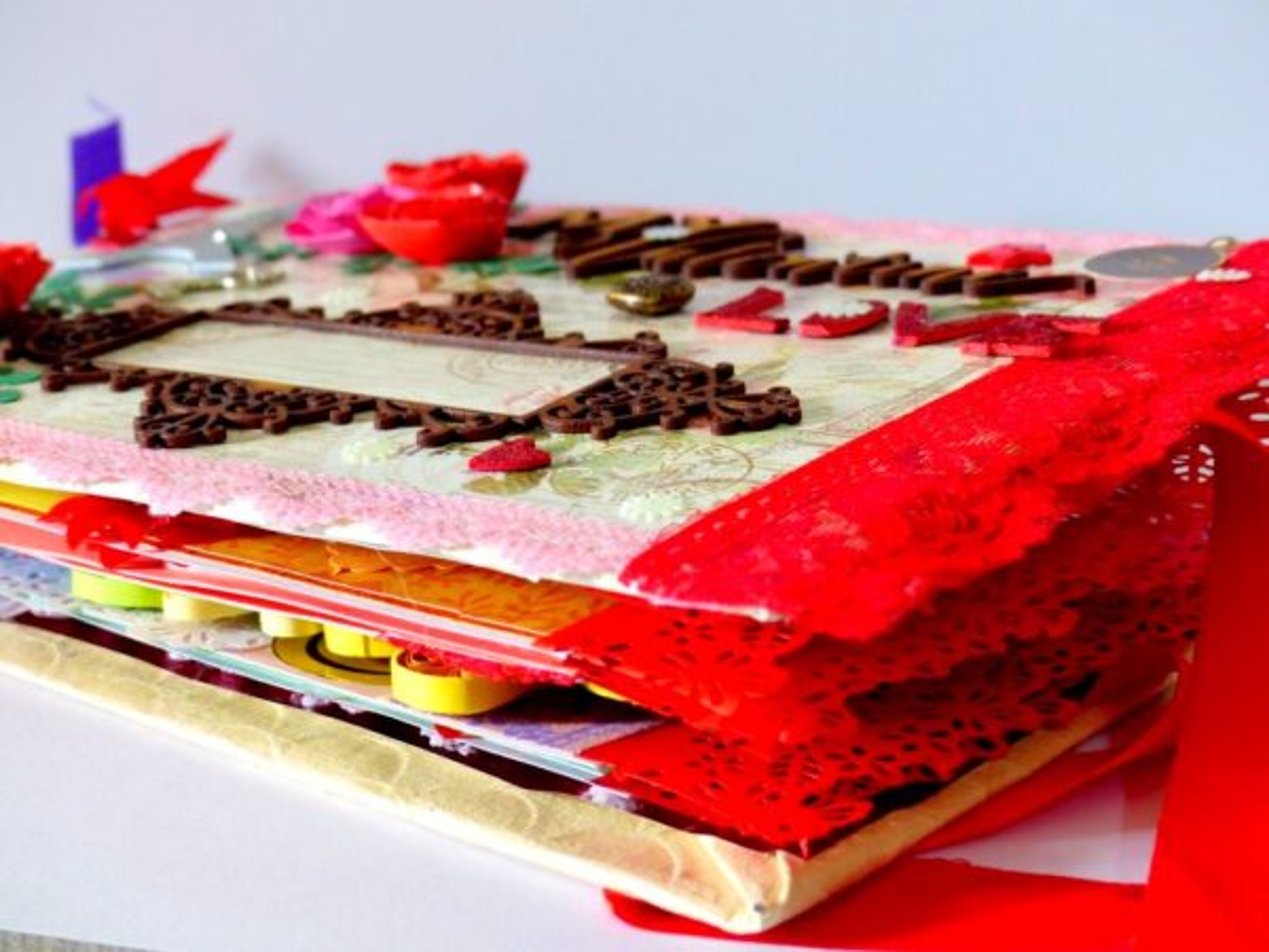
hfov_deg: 28.2
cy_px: 476
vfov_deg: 21.3
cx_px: 634
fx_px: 2529
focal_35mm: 69
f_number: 2.8
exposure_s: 1/60
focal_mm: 12.5
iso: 250
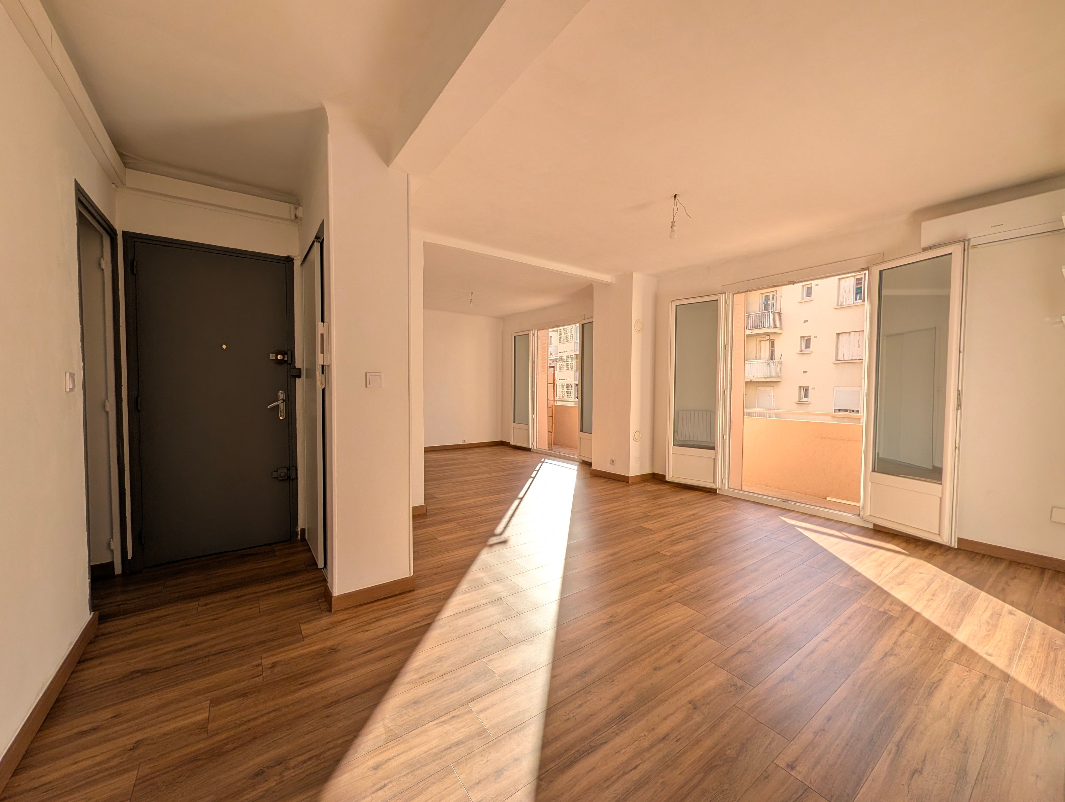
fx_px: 370
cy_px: 401
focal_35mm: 12
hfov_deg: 110.5
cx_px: 532
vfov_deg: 94.6
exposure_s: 1/3247
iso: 119
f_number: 1.7
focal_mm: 2.02
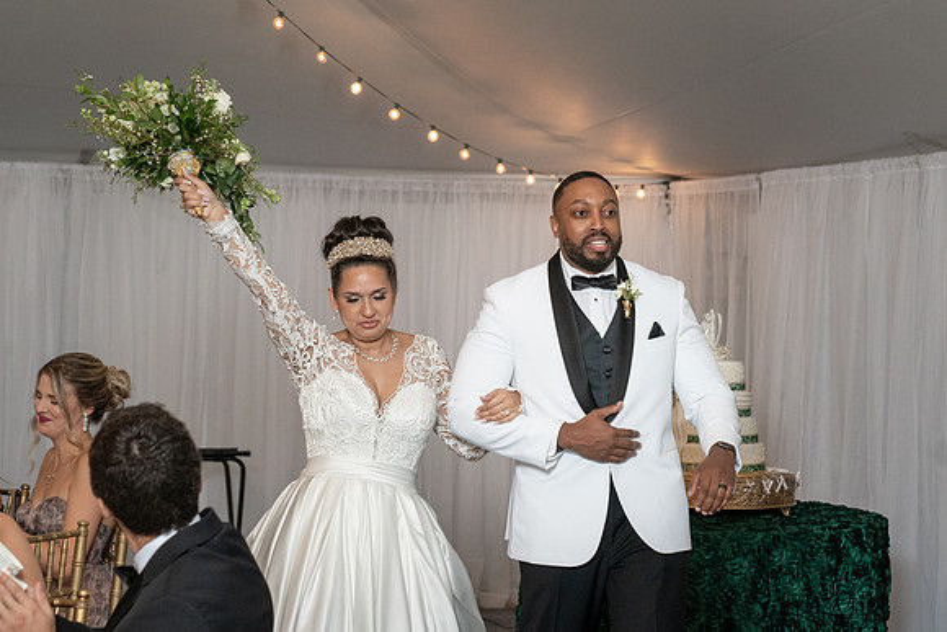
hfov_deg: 21.3
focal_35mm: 95
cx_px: 499
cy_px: 303
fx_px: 2512
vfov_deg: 14.3
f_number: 4
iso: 2000
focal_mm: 70
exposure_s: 1/200
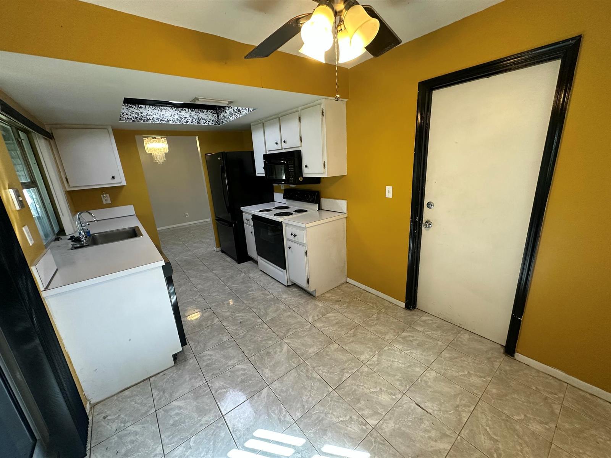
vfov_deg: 85.7
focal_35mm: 14
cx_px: 306
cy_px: 229
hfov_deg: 102.1
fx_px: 247
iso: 250
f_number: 2.2
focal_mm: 2.22
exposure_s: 1/120
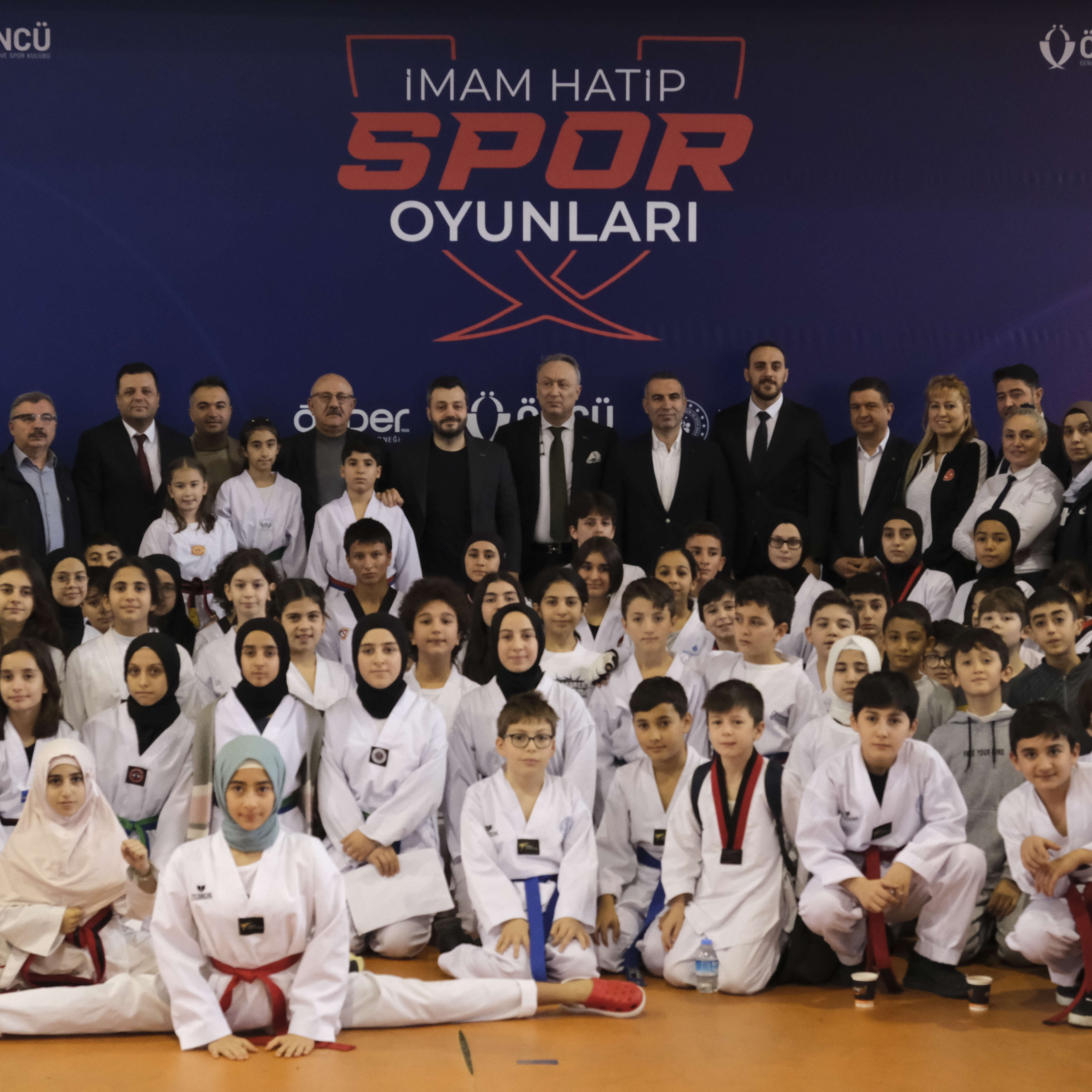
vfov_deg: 21.1
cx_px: 505
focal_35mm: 82
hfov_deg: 21.1
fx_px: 2927
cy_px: 547
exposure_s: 1/100
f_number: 4.5
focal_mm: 42.7
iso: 5000
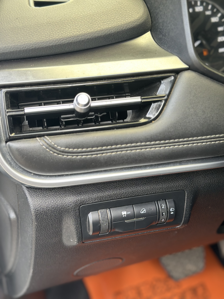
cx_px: 112
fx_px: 414
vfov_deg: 39.7
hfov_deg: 30.3
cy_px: 150
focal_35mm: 48
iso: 125
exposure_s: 1/70
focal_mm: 6.86
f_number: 1.78
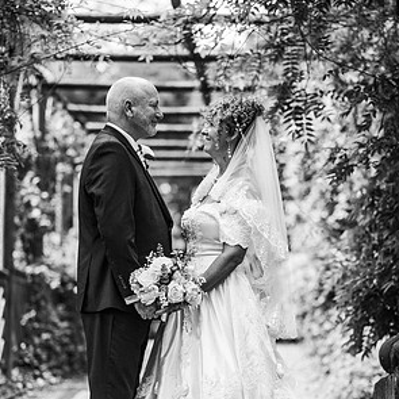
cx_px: 200
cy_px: 260
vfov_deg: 15.8
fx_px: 1434
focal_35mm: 110
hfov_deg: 15.8
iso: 100
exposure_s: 1/2000
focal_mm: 85
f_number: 2
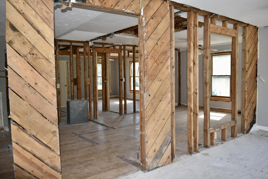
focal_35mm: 30
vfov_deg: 43.6
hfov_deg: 61.9
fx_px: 223
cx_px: 134
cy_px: 90
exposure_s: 1/200
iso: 220
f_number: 5
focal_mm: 20
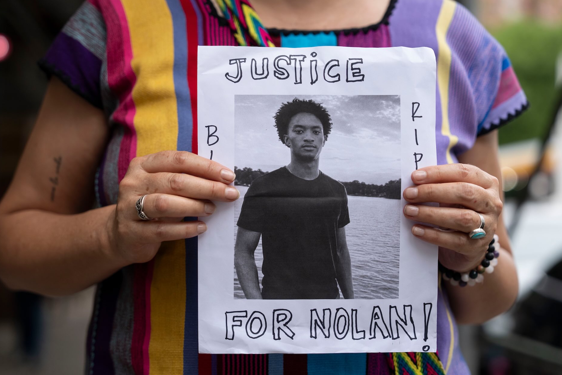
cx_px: 274
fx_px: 1171
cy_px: 180
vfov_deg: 18.2
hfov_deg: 27.0
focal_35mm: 75
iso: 400
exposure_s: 1/1600
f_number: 2.8
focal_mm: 70
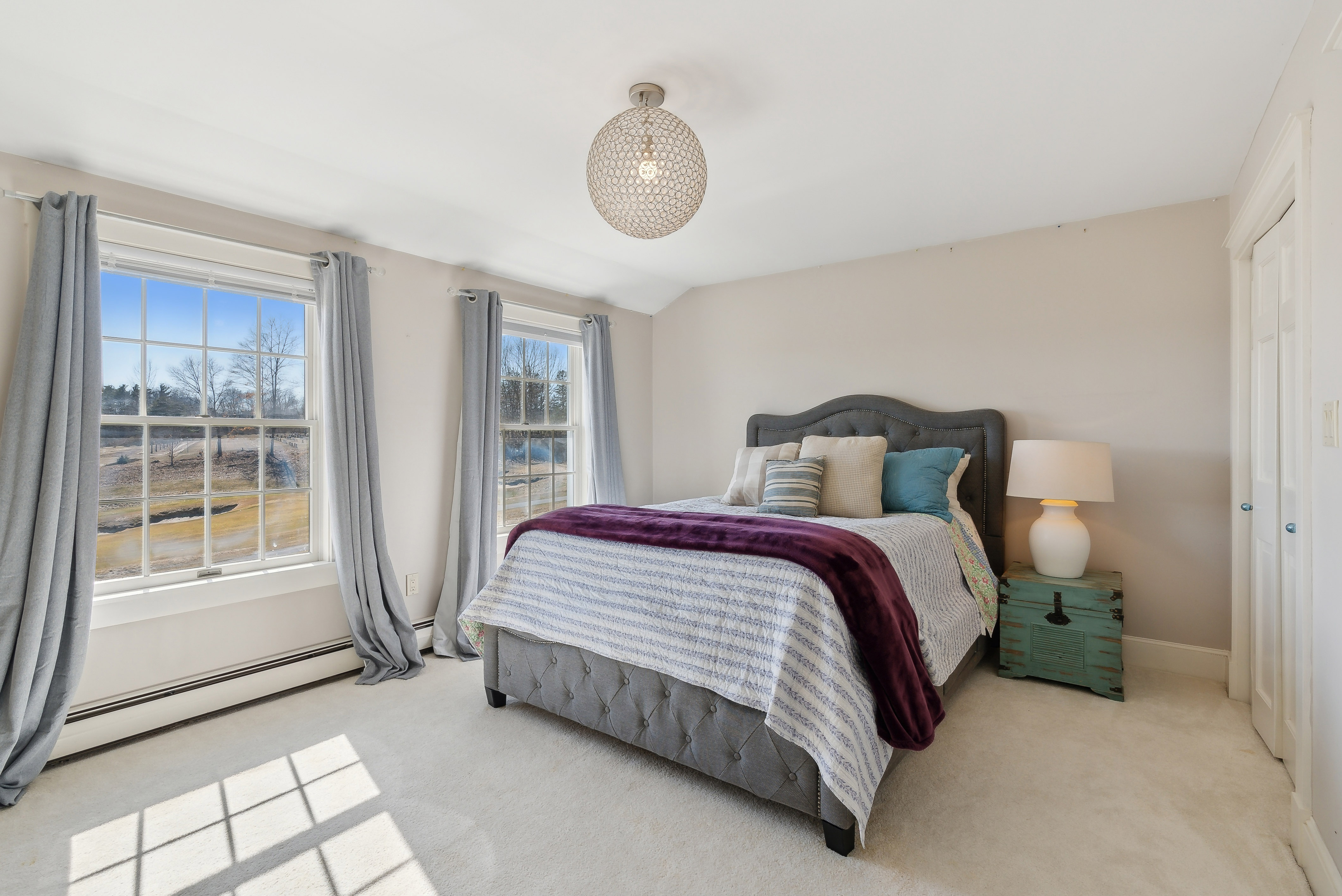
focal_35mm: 16
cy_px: 448
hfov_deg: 96.7
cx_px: 671
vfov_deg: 73.8
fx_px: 597
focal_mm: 16
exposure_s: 1/200
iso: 400
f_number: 7.1
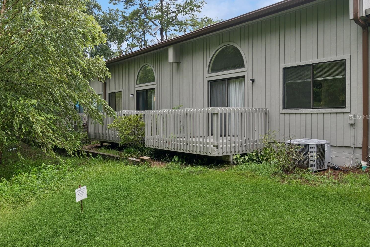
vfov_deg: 41.1
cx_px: 175
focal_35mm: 32
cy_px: 117
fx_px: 329
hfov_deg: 58.7
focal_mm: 20
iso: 200
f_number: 8
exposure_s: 1/25
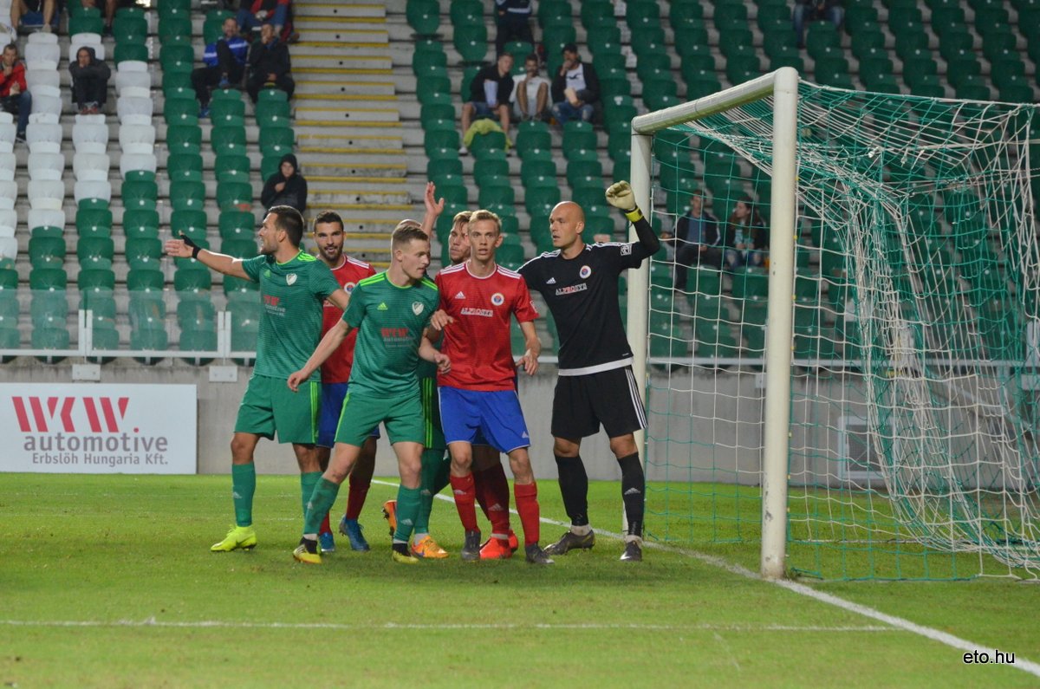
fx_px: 7352
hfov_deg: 8.1
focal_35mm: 255
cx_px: 520
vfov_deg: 5.4
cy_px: 344
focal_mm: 170
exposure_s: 1/250
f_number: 5
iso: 1600
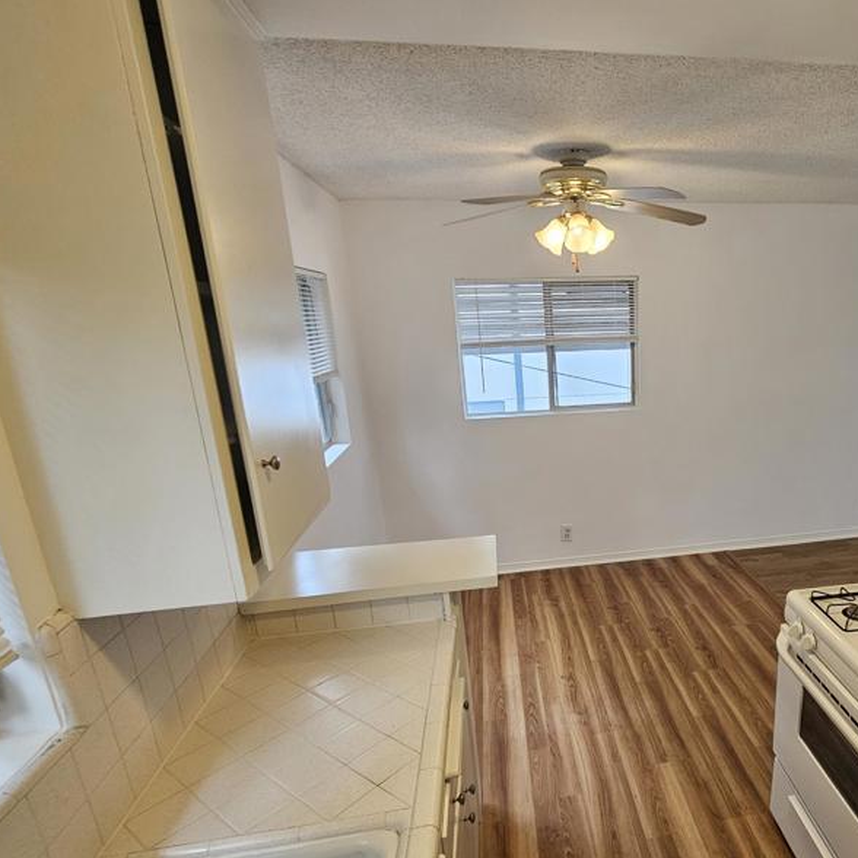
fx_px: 561
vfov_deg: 74.4
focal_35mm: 20
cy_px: 487
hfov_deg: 70.9
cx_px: 619
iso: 80
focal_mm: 2.2
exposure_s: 1/60
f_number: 2.2
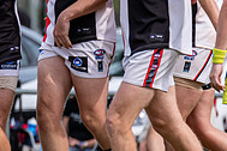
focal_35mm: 1685
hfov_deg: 1.2
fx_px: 10624
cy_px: 25
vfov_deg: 0.8
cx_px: -96
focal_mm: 460
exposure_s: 1/2000
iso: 800
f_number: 6.3
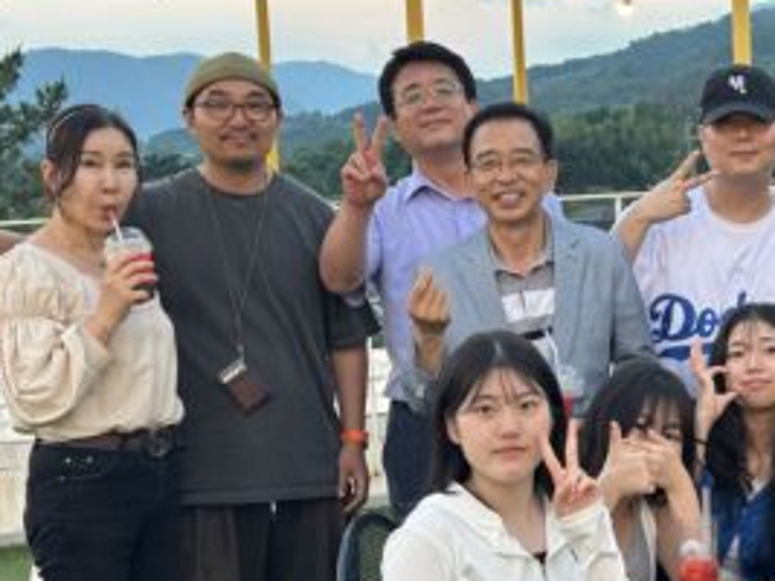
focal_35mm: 90
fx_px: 2014
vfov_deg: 16.4
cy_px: 370
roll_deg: +2.4
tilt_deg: -8.2
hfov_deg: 21.3
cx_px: 694
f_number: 1.78
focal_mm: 6.86
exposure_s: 1/60
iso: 100
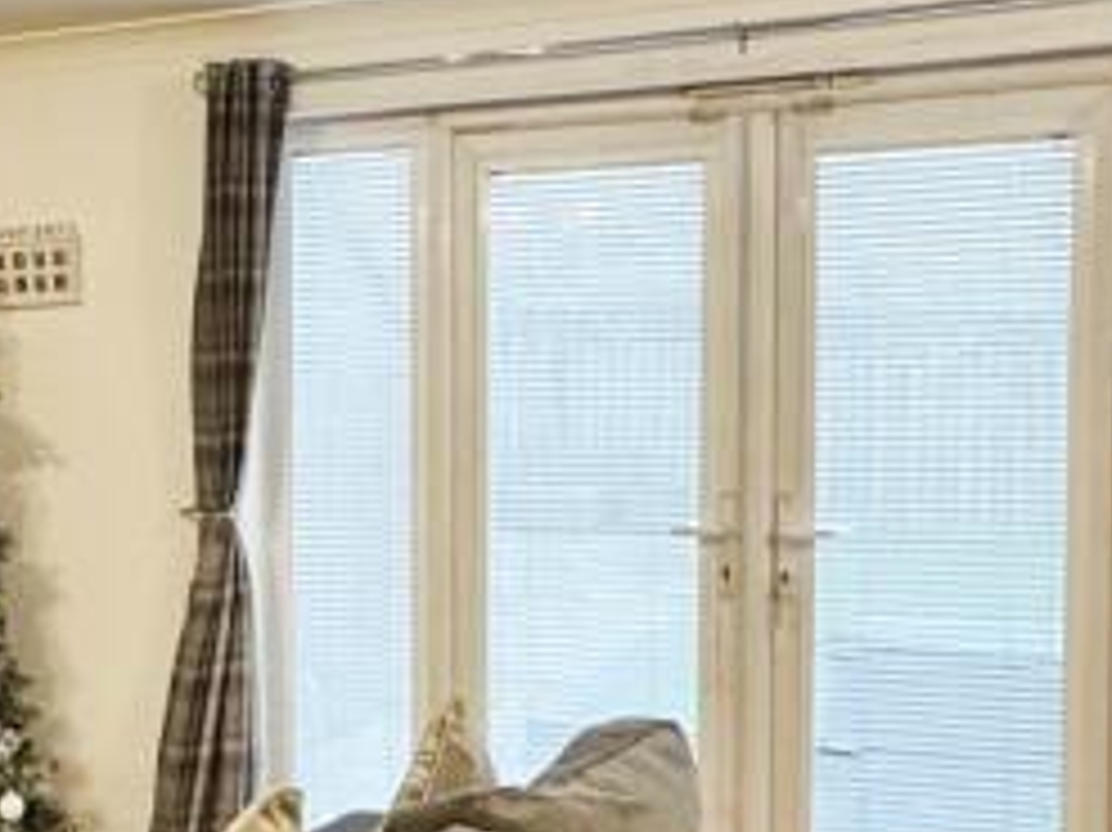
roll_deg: -0.4
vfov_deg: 25.0
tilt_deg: -3.4
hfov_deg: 32.0
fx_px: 1862
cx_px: 167
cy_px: 596
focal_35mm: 58
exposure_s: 1/50
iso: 320
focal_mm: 2.22
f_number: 2.2
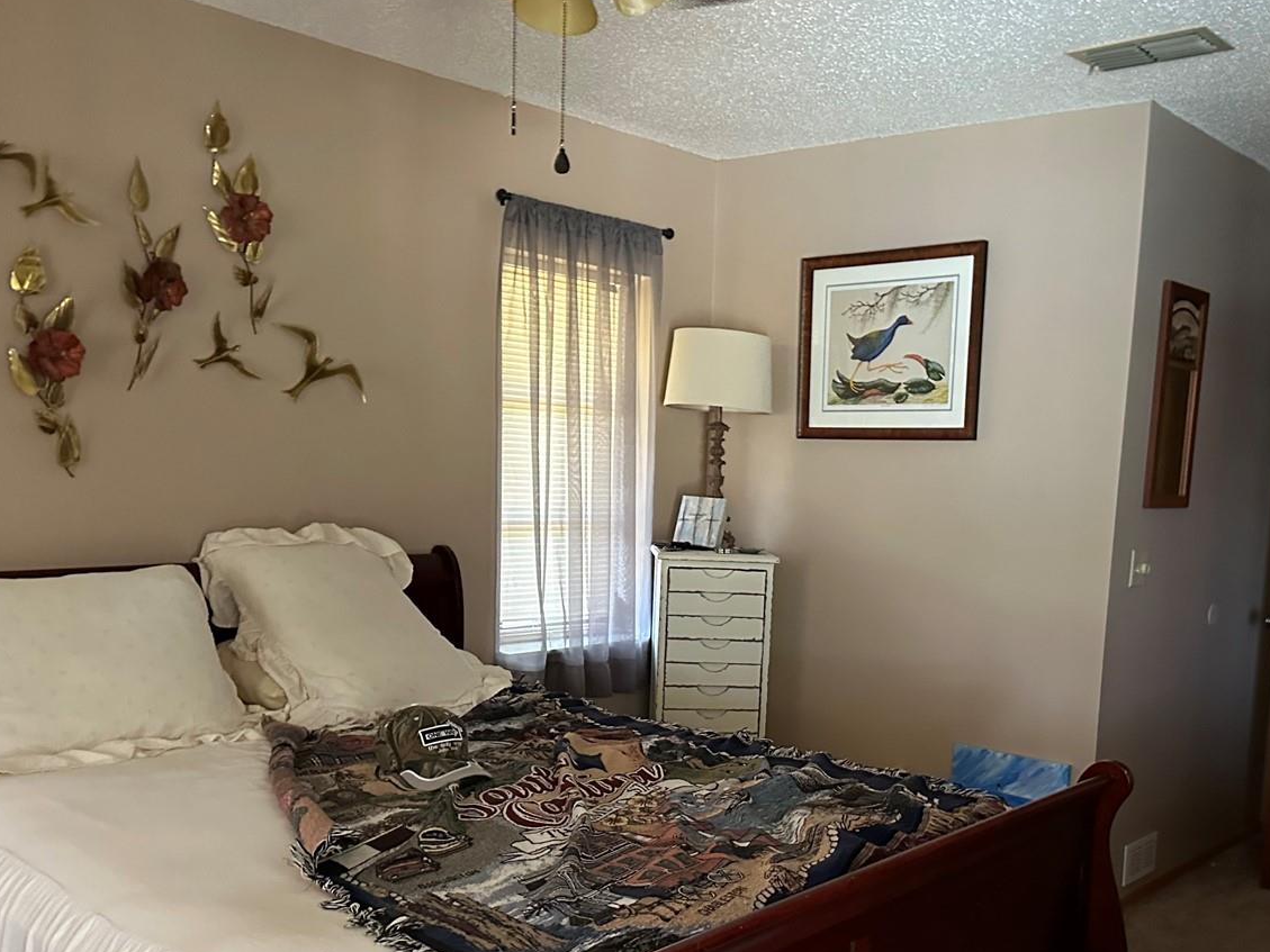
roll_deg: -2.3
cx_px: 760
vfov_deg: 41.3
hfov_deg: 53.6
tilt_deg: -7.4
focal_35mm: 34
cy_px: 624
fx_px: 1248
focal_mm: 6.86
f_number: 1.78
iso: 1000
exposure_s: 1/40
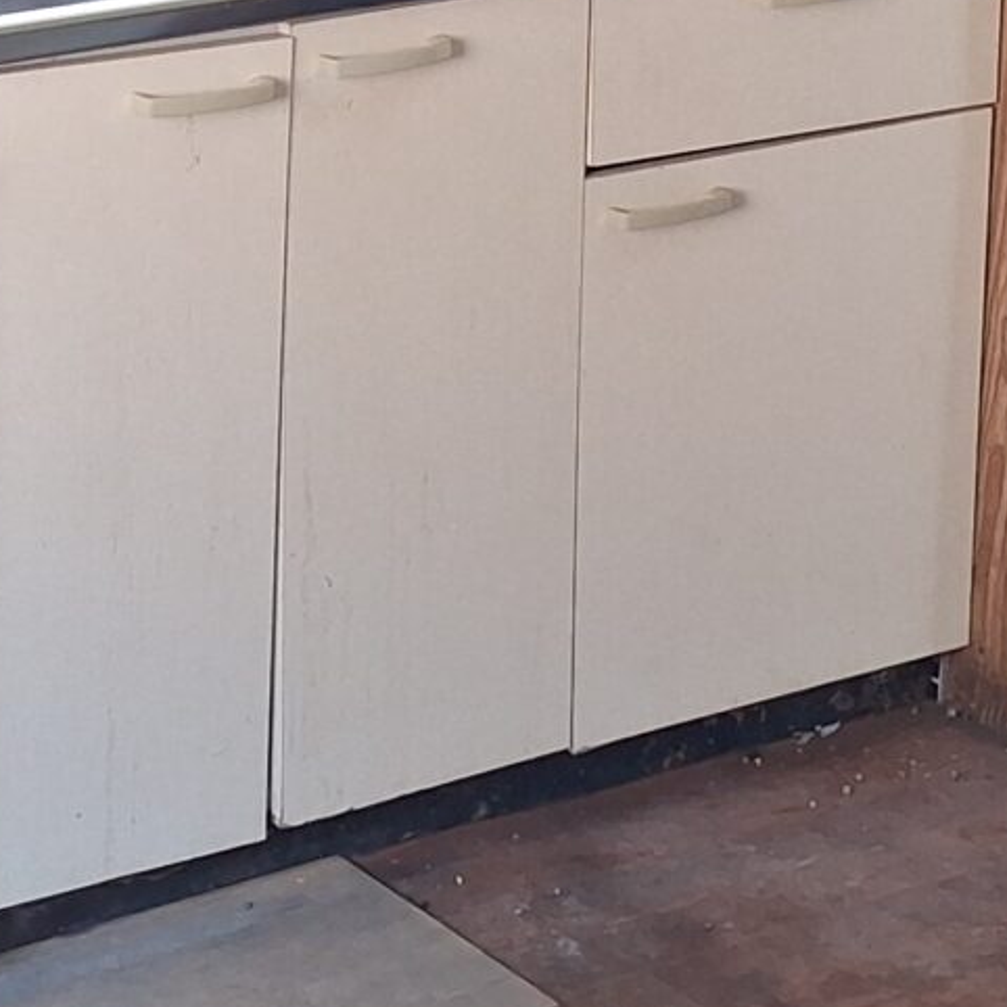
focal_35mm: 108
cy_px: 36
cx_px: 169
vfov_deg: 15.9
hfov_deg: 16.0
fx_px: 3555
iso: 25
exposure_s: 1/50
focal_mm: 5.54
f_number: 1.8
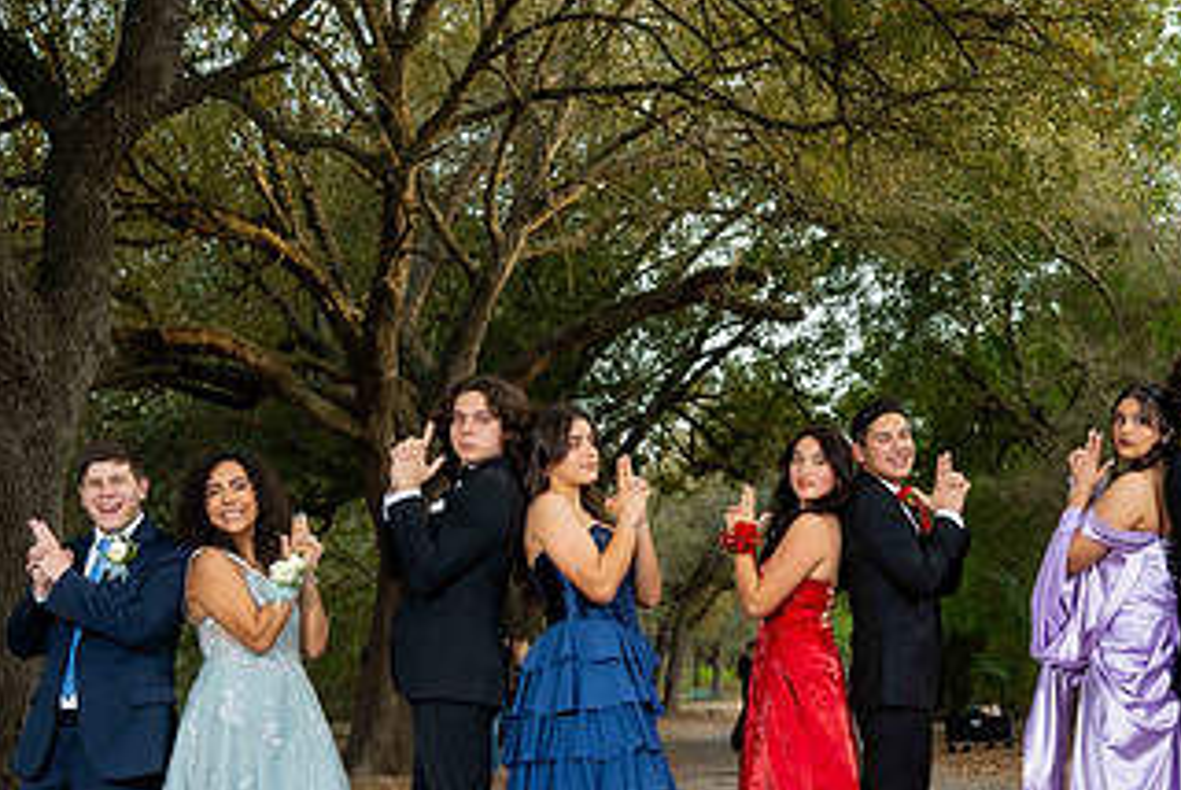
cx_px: 771
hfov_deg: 29.9
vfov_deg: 20.2
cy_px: 592
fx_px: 2200
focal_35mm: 67
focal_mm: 37
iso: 250
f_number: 3.2
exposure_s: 1/200
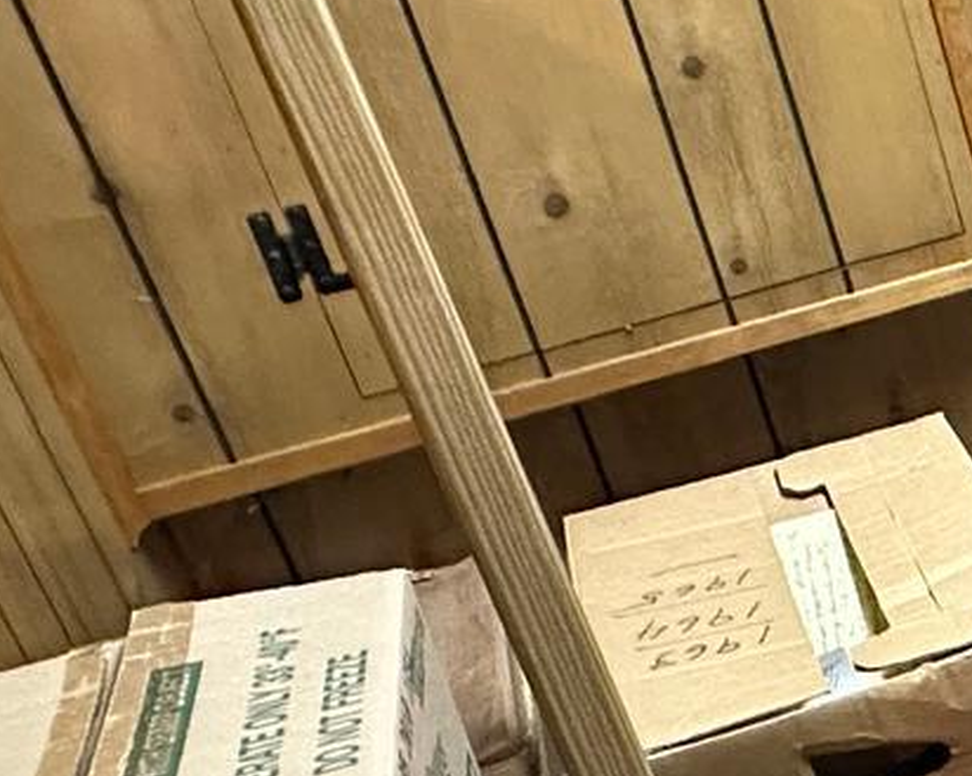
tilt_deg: -23.6
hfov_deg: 20.1
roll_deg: +5.9
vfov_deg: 22.4
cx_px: 1755
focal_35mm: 68
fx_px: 1955
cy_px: 340
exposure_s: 1/60
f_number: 2.2
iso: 800
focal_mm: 2.22
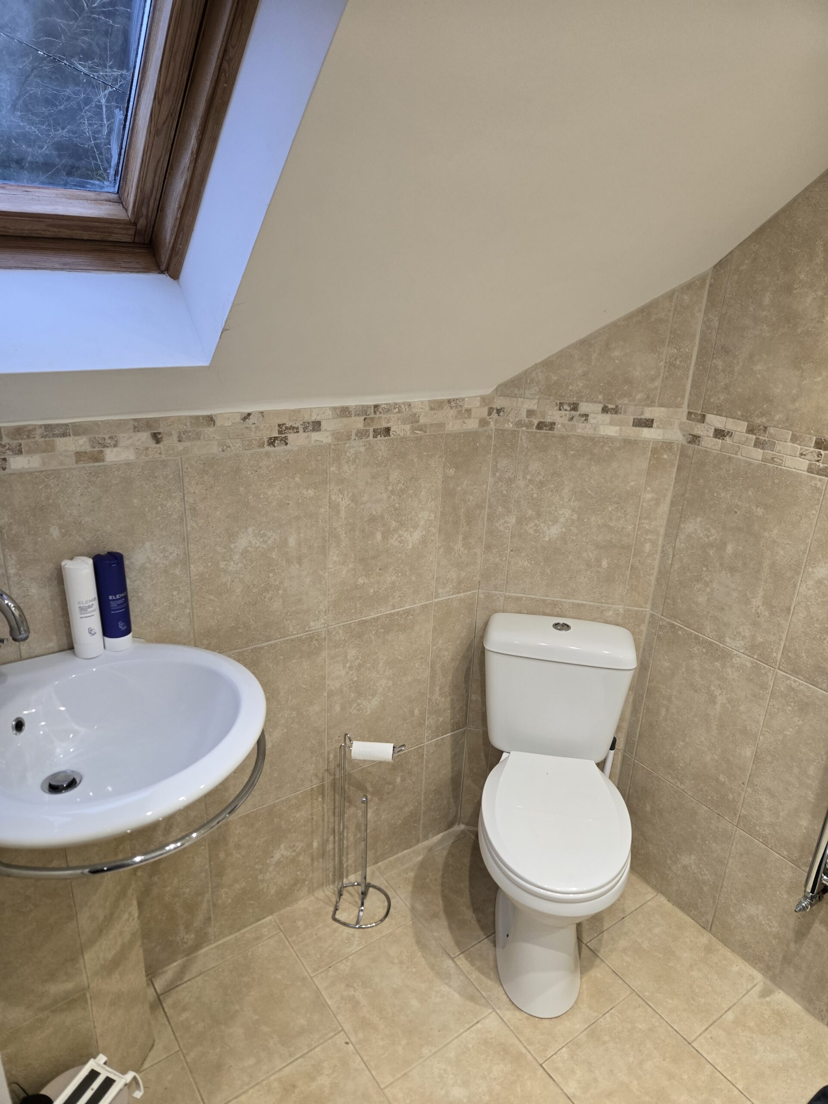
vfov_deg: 73.9
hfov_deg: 58.9
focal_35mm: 23
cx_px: 414
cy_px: 552
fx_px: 734
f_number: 1.8
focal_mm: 5.4
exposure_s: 1/100
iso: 125
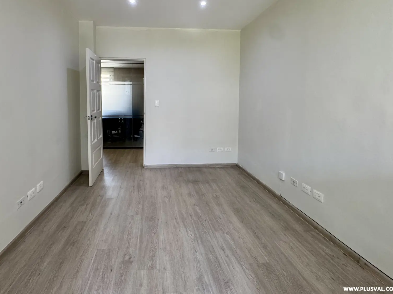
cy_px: 111
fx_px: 204
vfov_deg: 70.5
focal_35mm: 18
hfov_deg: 87.1
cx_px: 166
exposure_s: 1/60
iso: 160
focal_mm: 2.22
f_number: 2.2
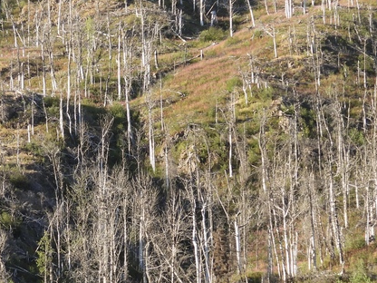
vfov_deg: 11.6
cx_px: 139
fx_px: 1394
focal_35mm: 128
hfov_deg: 15.4
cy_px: 122
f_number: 4
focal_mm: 17
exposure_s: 1/250
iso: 100
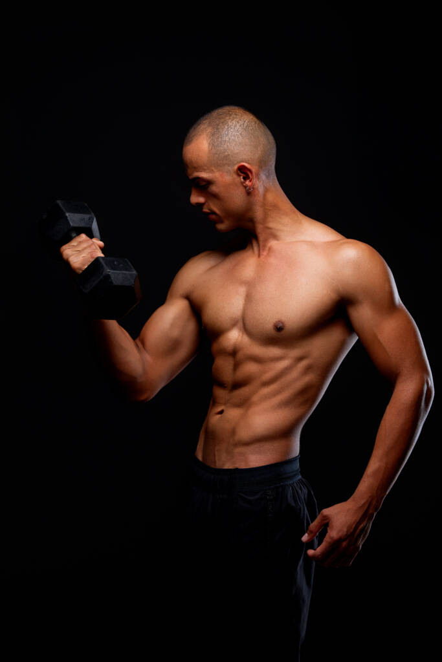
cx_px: 221
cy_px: 331
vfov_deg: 22.6
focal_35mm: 90
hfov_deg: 15.2
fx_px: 1657
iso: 125
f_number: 6.3
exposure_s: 1/160
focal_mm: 90
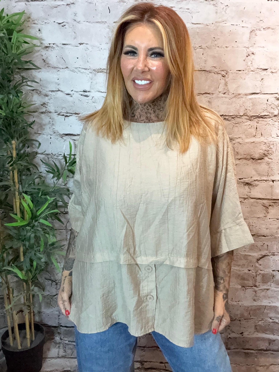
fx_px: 322
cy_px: 186
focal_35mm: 30
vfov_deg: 60.0
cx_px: 140
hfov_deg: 46.8
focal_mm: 2.69
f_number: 1.9
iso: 320
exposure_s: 1/50
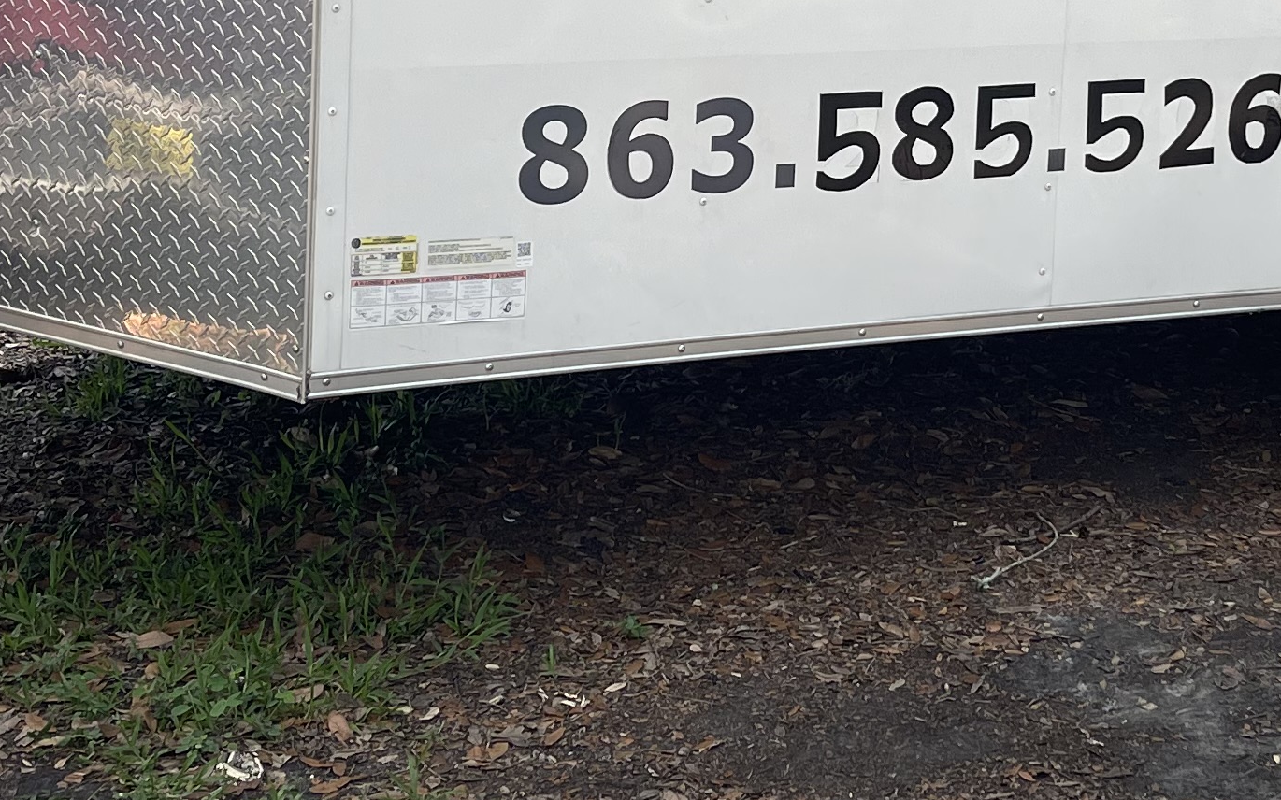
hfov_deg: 26.4
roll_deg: +0.1
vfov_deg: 16.4
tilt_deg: -10.1
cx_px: 820
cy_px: 36
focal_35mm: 78
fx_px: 2723
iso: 32
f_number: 1.6
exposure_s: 1/425
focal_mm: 5.1
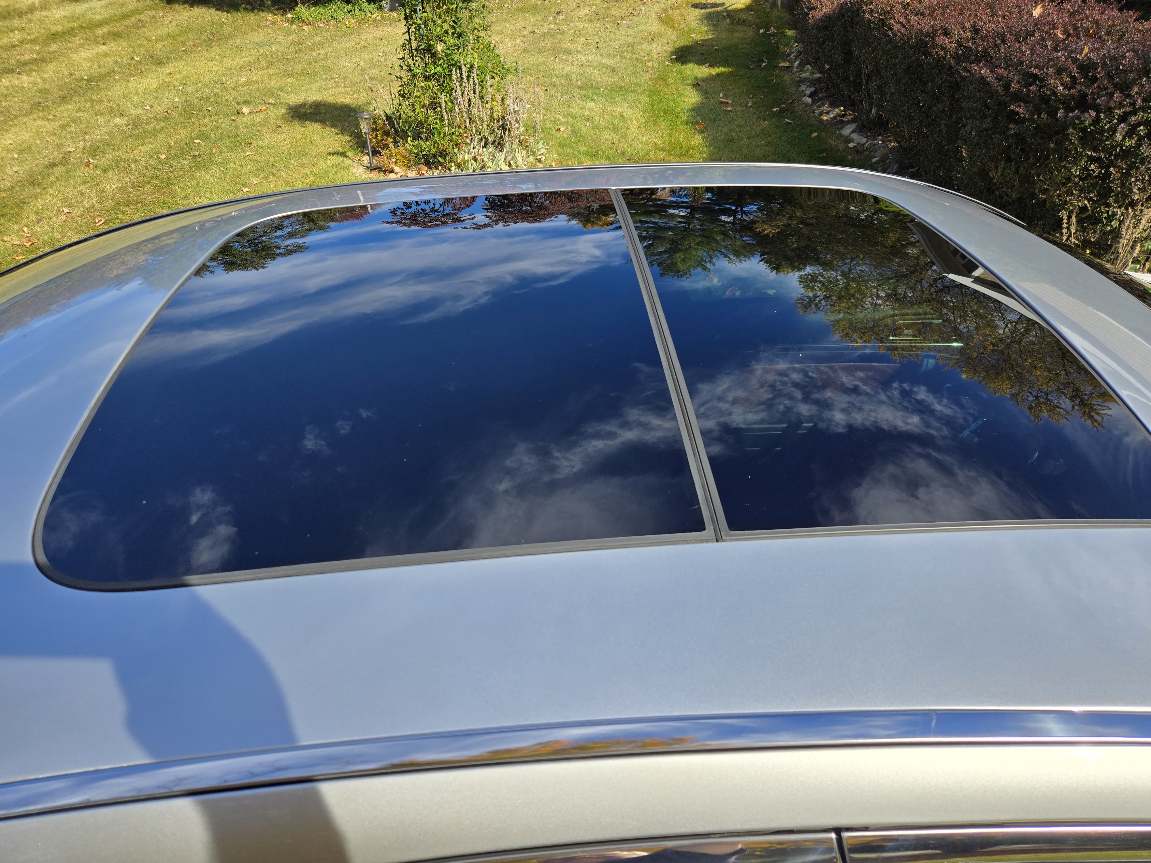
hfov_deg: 73.9
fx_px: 765
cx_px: 576
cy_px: 432
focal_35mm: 23
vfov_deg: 58.9
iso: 25
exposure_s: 1/2099
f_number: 1.8
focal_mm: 5.4
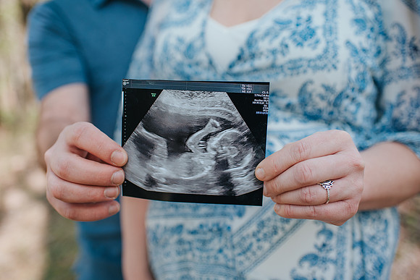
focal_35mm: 35
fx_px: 408
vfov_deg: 37.9
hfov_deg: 54.4
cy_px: 140
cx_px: 210
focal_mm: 35
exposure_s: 1/1000
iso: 360
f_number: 2.5
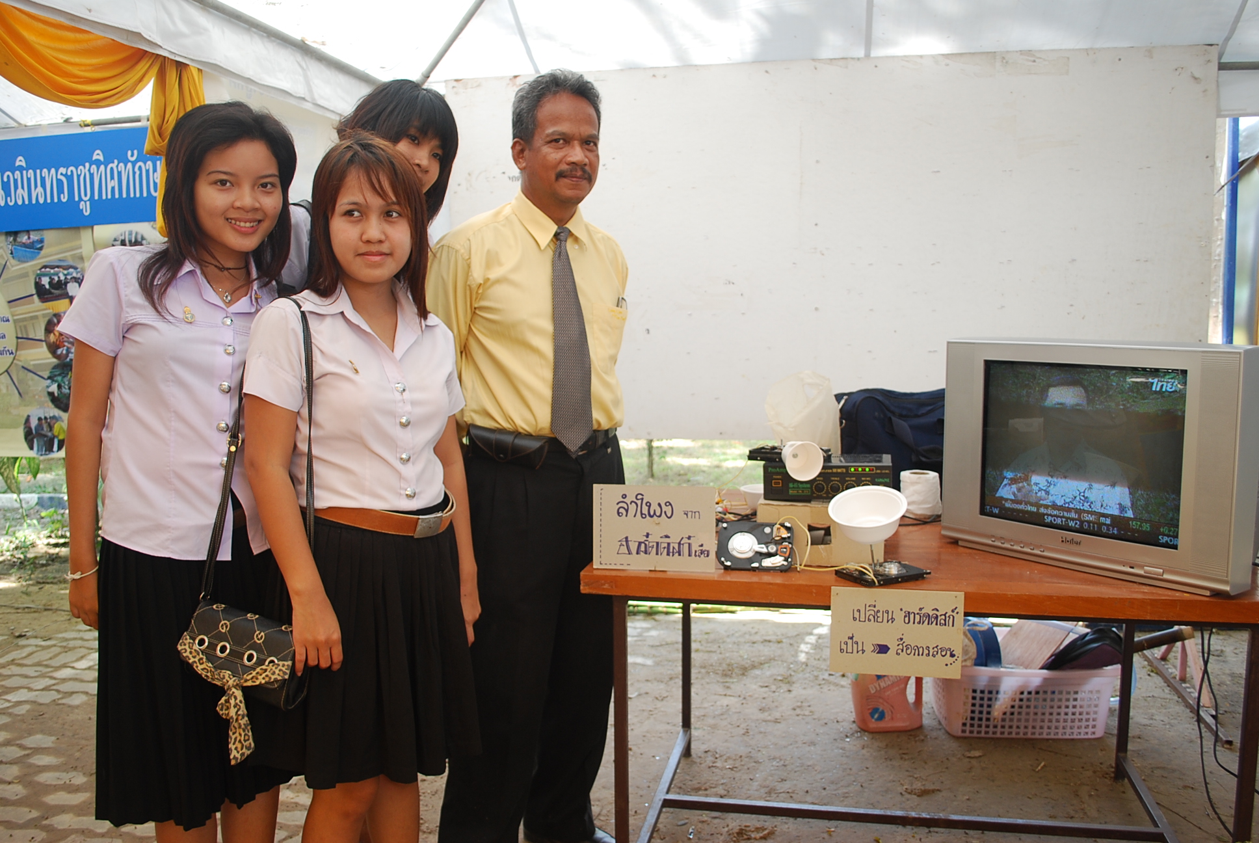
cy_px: 422
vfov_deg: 43.7
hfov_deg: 61.9
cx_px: 630
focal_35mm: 30
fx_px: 1050
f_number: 4
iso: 200
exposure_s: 1/80
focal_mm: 20
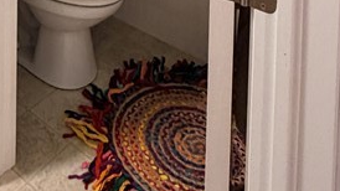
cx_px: 26
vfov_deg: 14.6
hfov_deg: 34.3
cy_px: -254
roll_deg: -0.2
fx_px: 514
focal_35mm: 57
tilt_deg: -3.9
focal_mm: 2.22
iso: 250
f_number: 2.2
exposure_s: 1/60
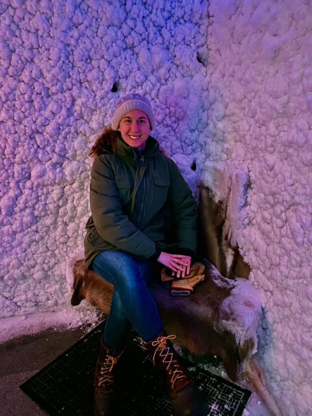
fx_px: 312
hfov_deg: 53.1
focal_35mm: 26
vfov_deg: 67.3
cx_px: 156
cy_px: 208
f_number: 1.8
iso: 640
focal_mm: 4.2
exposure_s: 1/8
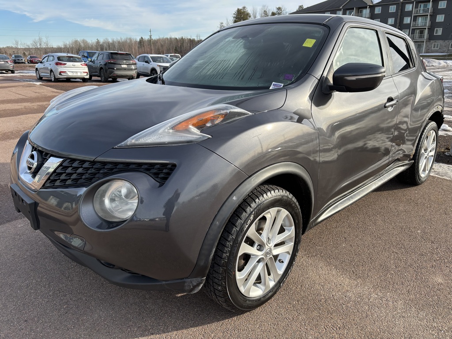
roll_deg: +1.7
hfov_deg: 67.3
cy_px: 170
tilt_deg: -19.1
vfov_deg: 53.1
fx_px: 339
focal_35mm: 26
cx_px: 226
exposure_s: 1/1328
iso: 50
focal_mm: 5.96
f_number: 1.6
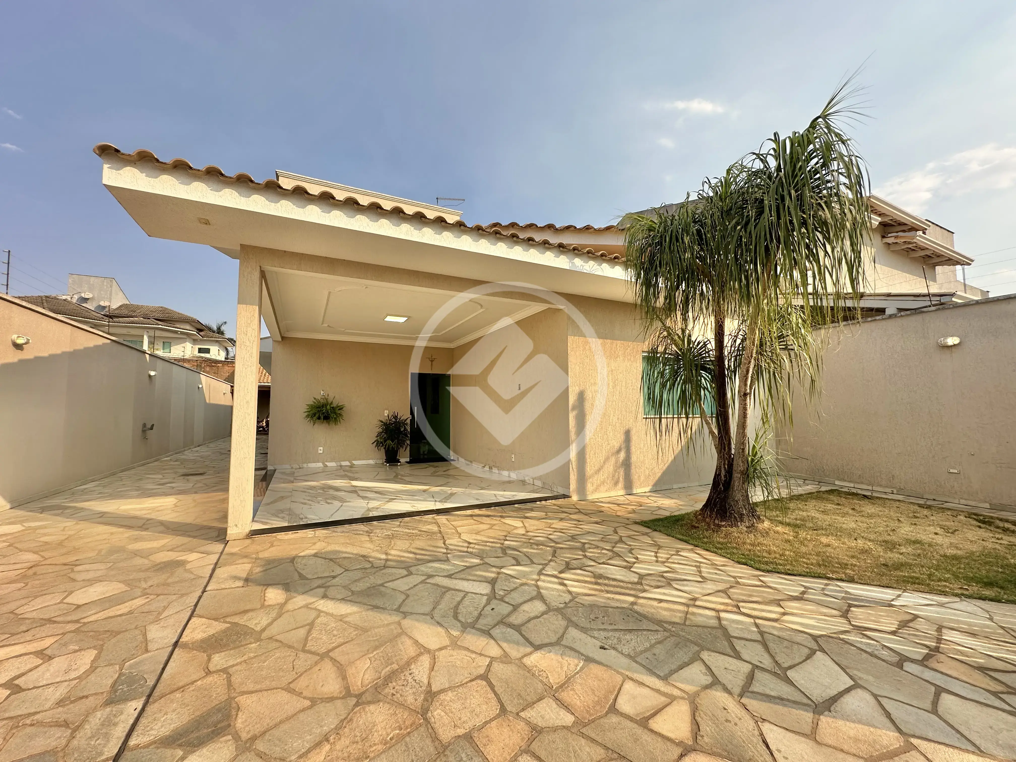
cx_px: 508
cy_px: 381
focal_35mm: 14
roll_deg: +0.0
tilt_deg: +4.6
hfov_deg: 102.1
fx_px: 411
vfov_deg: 85.7
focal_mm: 2.22
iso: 40
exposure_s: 1/895
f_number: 2.2
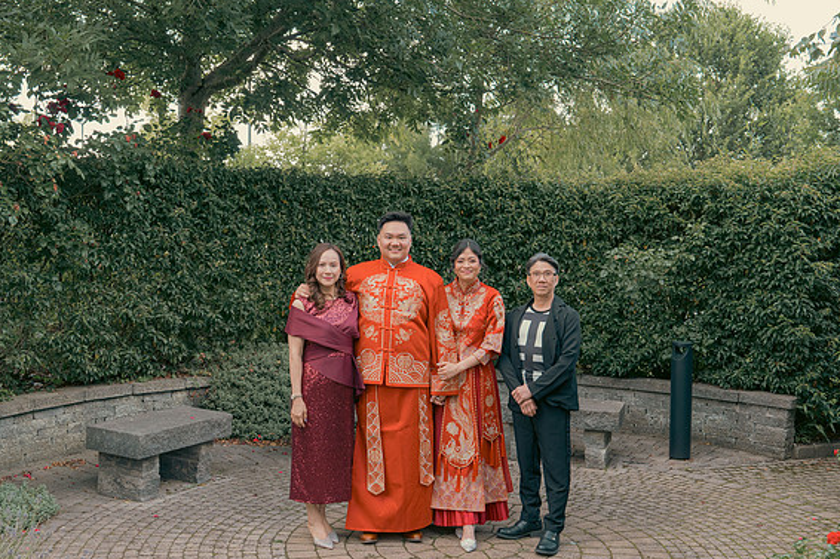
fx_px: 933
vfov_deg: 33.4
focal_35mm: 40
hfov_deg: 48.5
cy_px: 281
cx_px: 414
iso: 640
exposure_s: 1/160
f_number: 5.6
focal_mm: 39
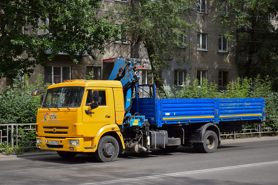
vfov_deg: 22.6
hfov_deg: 33.4
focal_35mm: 60
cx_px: 139
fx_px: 463
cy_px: 92
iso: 200
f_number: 4.8
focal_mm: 40
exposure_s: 1/800
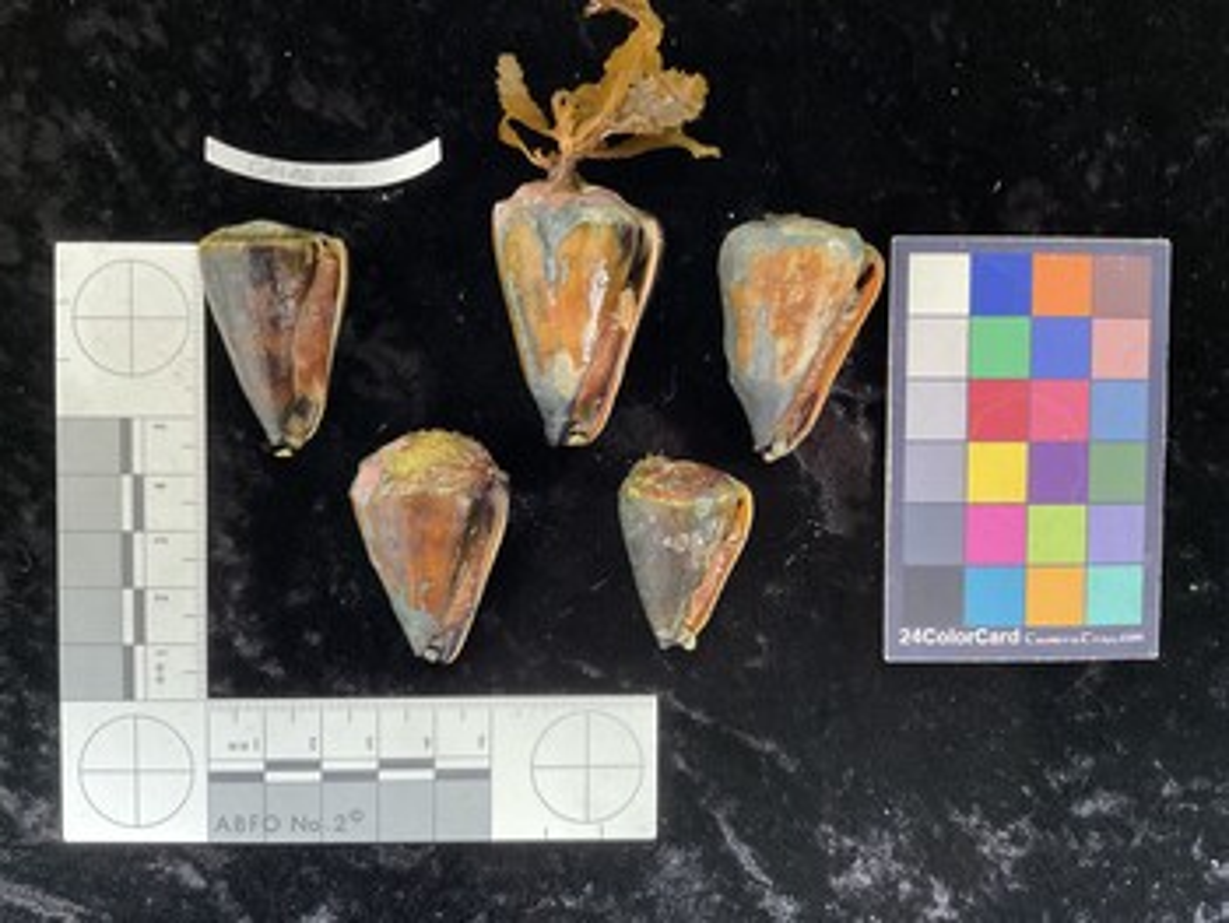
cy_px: 462
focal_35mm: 29
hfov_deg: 61.6
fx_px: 1030
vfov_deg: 48.3
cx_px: 614
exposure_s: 1/60
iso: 160
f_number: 1.8
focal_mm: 3
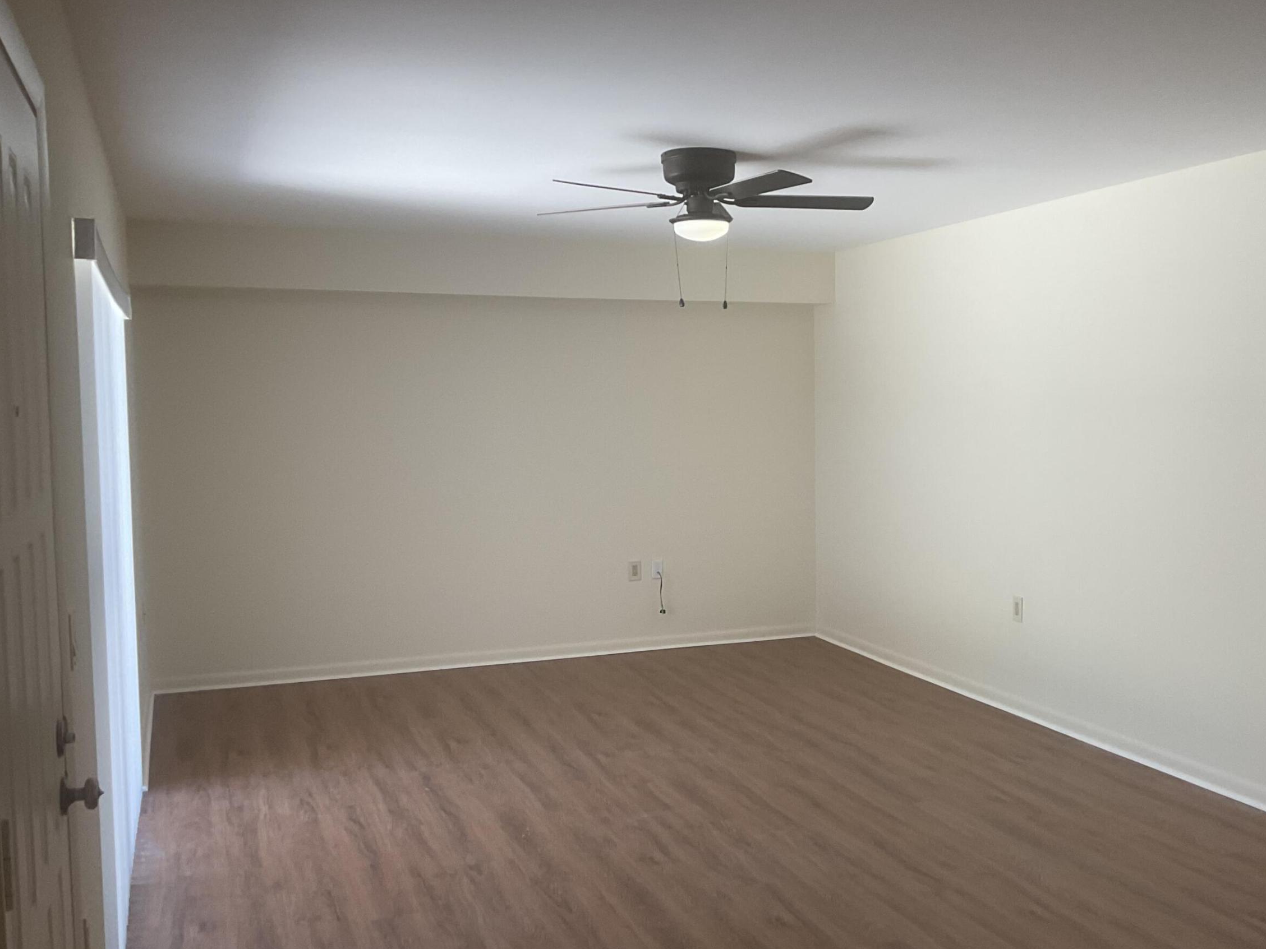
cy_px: 493
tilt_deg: -3.6
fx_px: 1353
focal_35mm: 37
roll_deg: -0.4
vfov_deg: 38.7
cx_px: 779
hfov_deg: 49.7
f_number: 1.8
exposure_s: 1/120
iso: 50
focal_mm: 3
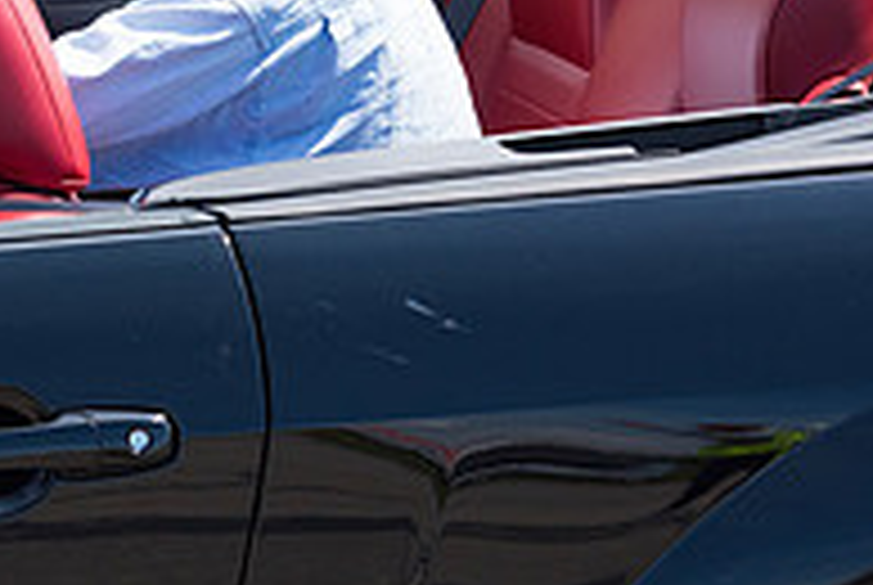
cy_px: 241
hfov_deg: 10.8
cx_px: -302
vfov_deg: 7.4
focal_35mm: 185
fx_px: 4493
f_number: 7.1
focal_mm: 62
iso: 1000
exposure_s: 1/1250
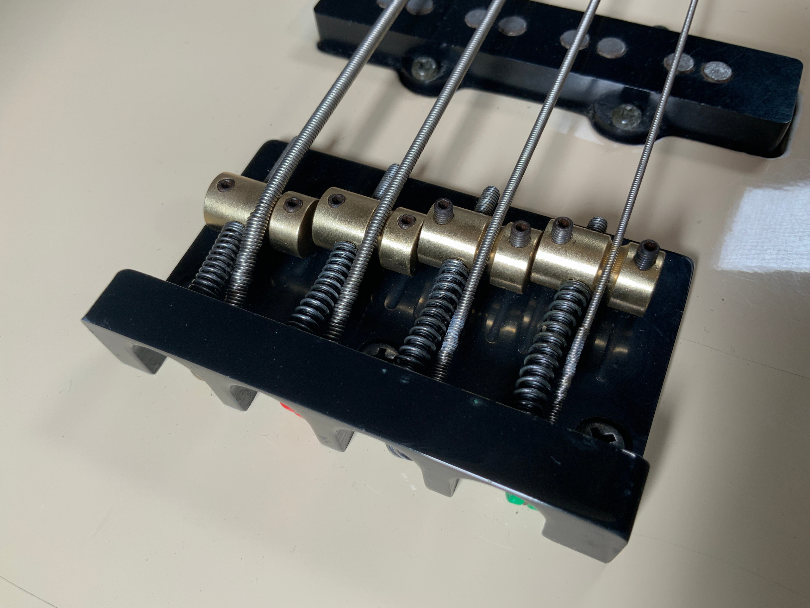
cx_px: 405
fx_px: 679
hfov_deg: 61.7
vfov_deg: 48.2
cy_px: 304
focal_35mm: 29
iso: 25
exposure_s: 1/104
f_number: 1.8
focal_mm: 3
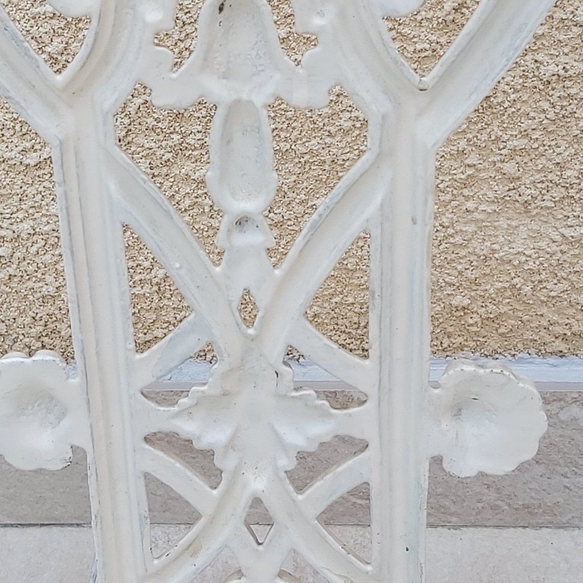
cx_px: 245
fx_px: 1543
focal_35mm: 81
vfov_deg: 21.3
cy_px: 189
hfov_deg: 21.4
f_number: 1.7
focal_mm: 3.92
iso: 64
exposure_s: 1/226
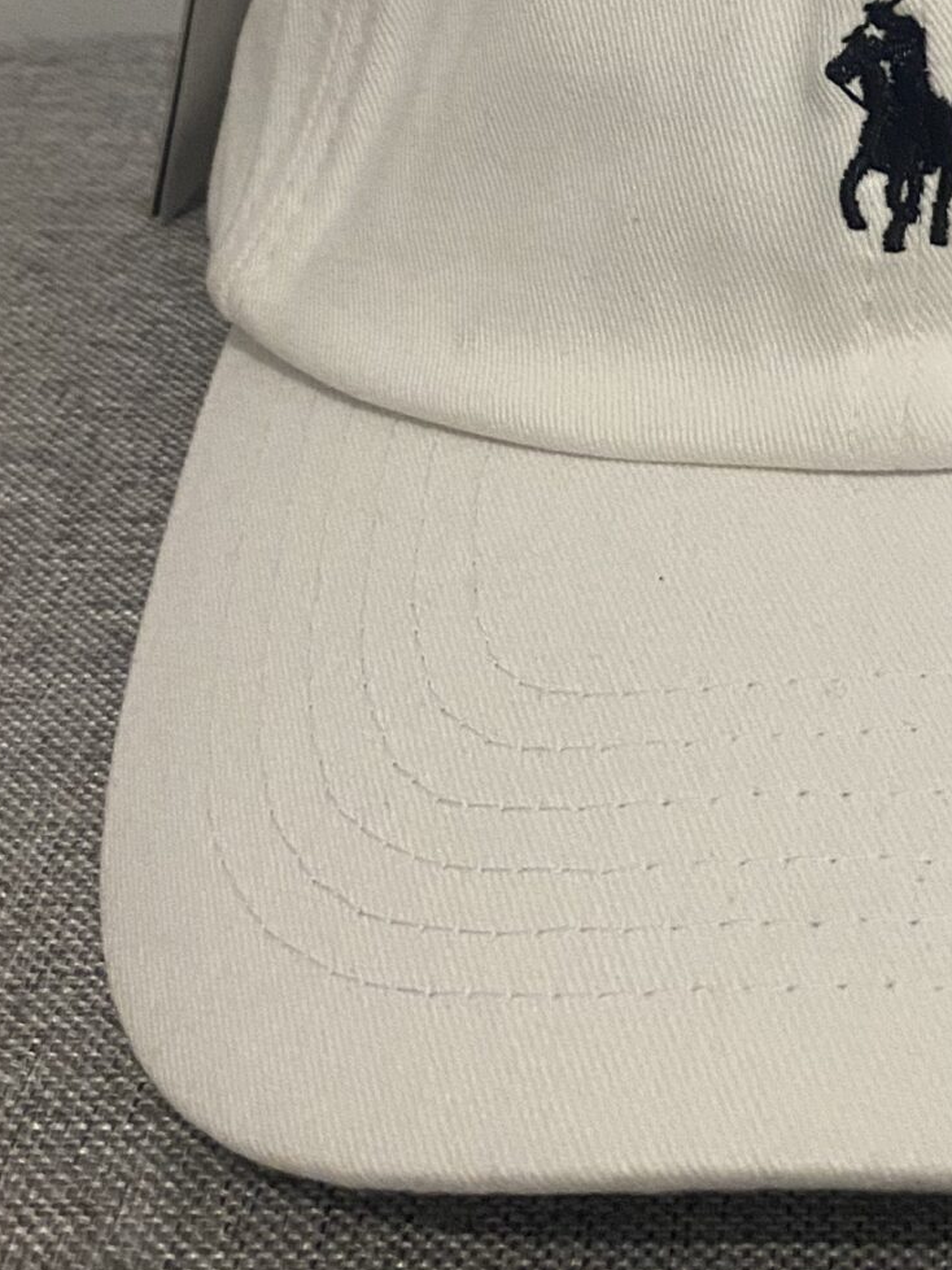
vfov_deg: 27.2
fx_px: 2494
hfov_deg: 21.2
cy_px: 42
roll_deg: +0.7
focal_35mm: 68
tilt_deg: -22.8
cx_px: 839
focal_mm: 4.25
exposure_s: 1/60
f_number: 1.8
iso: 500
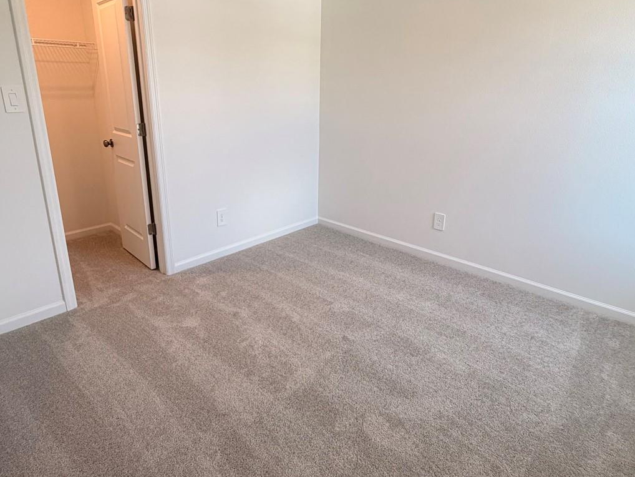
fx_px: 404
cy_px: 199
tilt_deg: -15.7
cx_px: 319
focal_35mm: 22
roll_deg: +0.0
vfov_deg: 60.7
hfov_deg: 76.4
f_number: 2.2
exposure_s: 1/120
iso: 125
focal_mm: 2.22
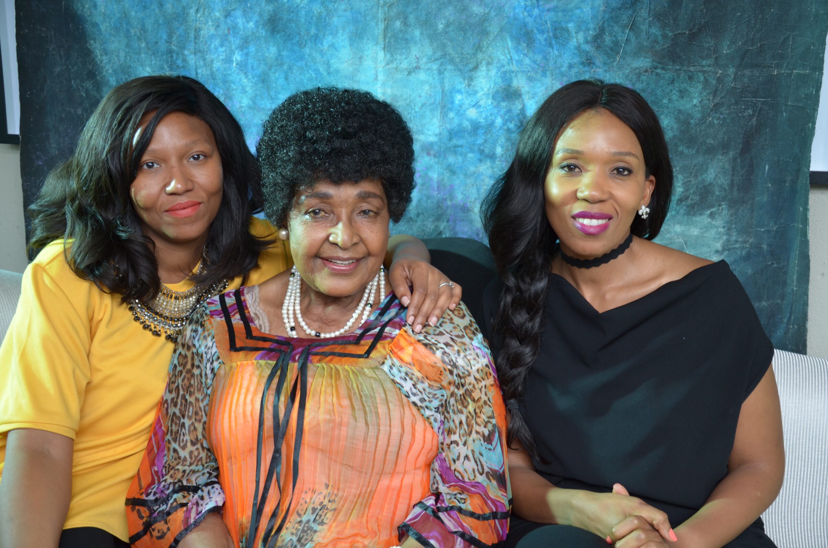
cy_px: 274
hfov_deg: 41.2
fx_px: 1102
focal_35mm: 48
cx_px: 414
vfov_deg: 28.0
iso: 400
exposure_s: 1/60
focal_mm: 32
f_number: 4.2
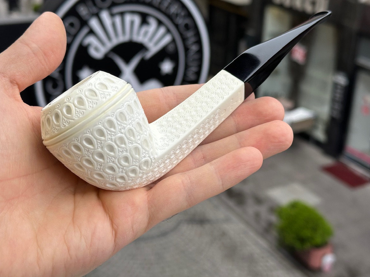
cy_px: 125
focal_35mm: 53
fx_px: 566
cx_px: 186
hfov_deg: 36.2
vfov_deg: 27.5
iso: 64
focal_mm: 6.86
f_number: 1.78
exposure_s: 1/663
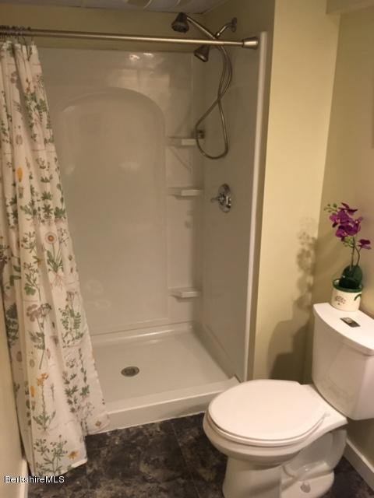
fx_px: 418
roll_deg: +0.4
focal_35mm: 29
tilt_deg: -17.5
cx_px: 187
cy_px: 249
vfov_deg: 61.7
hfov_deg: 48.2
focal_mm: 4.15
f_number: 2.2
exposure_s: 1/30
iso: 160
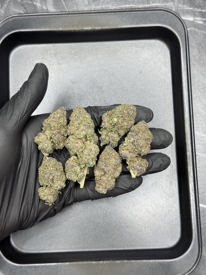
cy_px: 138
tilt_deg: -83.0
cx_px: 103
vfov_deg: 39.7
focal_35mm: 48
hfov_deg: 30.3
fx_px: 381
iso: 125
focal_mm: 6.76
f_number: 1.78
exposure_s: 1/60
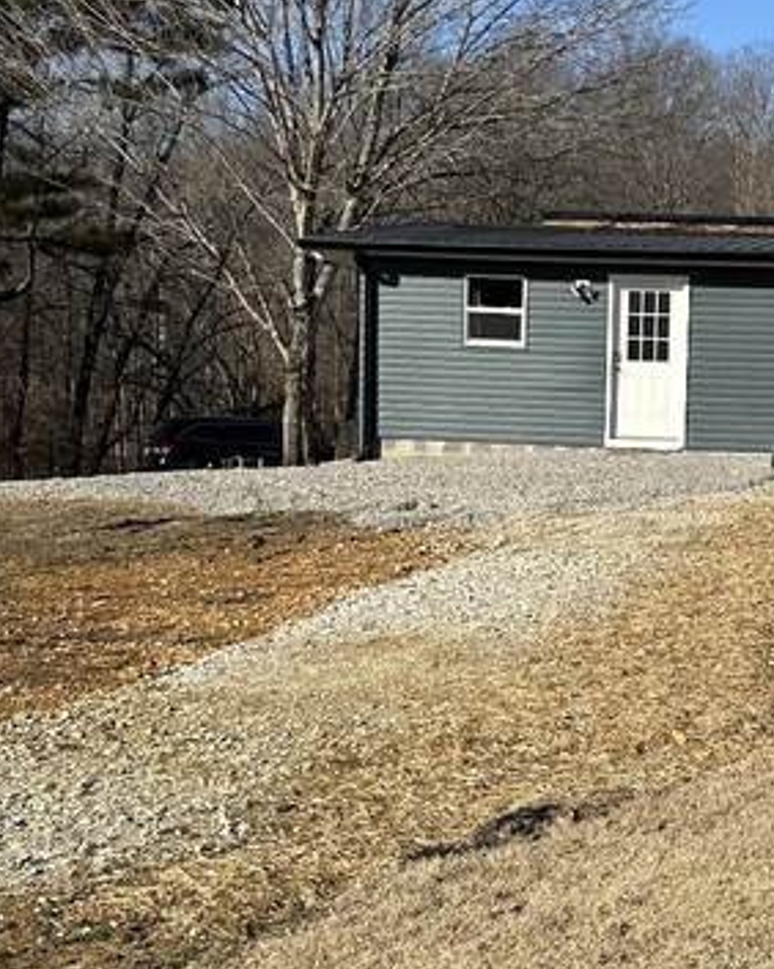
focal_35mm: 69
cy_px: 467
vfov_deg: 27.5
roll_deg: -1.6
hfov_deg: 21.3
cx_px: 796
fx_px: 1977
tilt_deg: -1.9
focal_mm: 5.7
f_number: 1.5
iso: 50
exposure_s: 1/4444
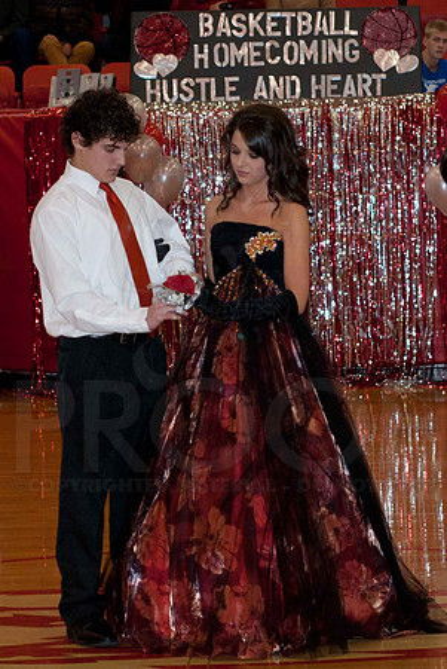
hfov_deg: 18.2
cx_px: 224
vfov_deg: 27.0
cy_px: 334
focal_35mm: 75
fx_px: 1394
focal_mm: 50
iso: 500
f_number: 4
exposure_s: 1/60
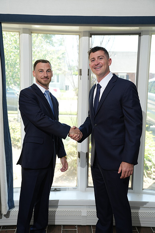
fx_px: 265
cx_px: 78
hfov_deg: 32.6
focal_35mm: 41
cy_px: 116
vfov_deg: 47.4
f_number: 4
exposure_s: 1/200
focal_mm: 41
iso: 320
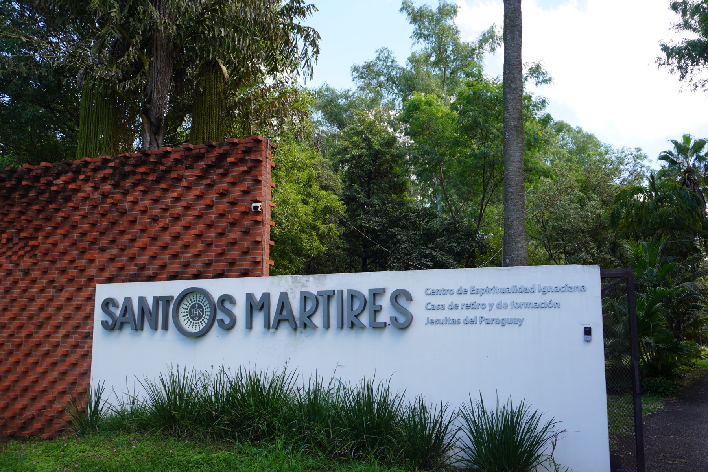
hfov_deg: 59.5
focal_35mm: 32
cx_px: 354
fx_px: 619
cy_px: 236
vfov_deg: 41.7
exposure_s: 1/200
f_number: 5
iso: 100
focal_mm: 21
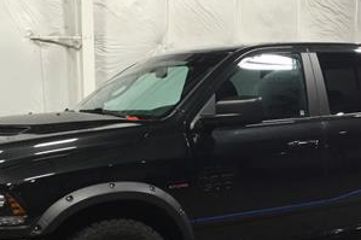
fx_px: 692
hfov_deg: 29.2
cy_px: 168
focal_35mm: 69
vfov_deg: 19.6
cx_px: 223
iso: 64
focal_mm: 3.3
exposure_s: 1/30
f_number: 2.4
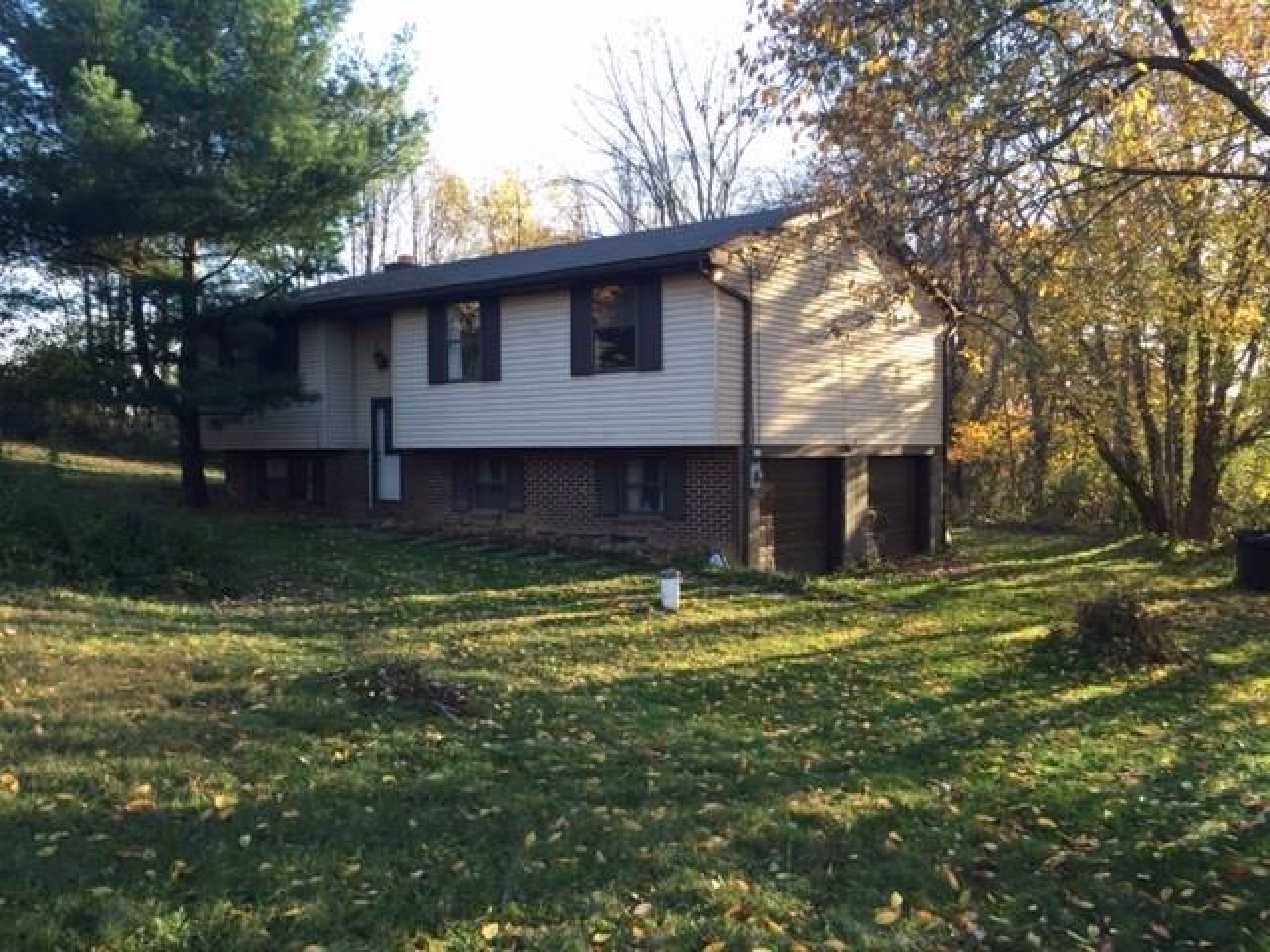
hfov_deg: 61.7
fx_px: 1064
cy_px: 476
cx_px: 635
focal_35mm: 29
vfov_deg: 48.2
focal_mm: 4.15
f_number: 2.2
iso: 32
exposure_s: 1/132
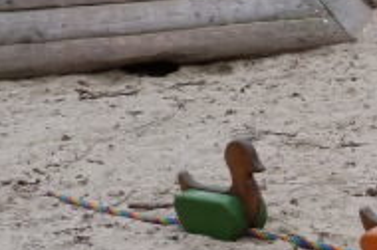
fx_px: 1652
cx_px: 633
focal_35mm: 158
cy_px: 204
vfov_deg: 8.6
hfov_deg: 12.2
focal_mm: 6.5
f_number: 4
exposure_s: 1/160
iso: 80
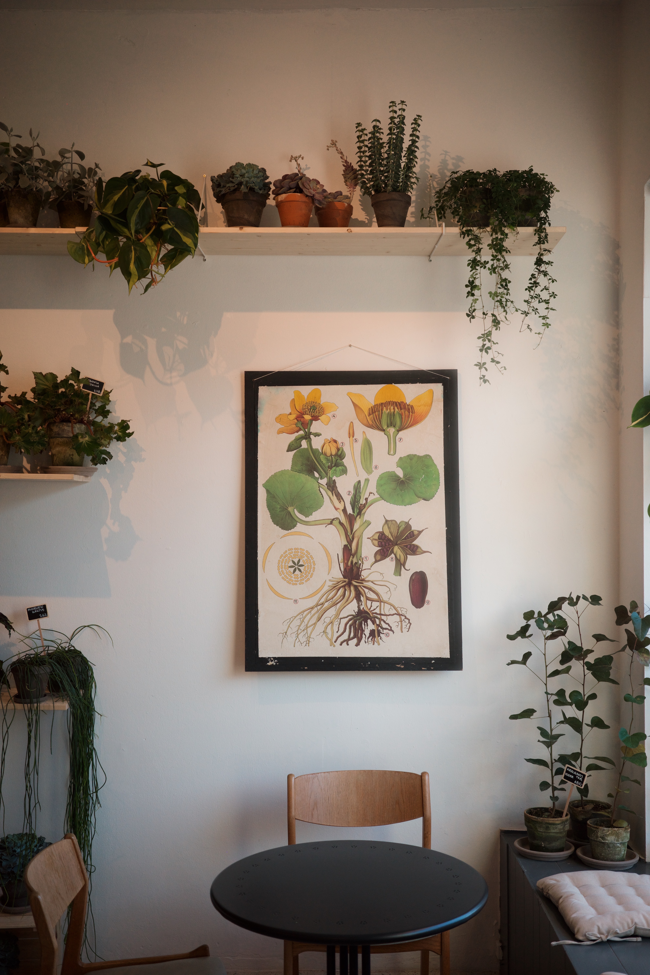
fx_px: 1083
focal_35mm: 40
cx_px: 325
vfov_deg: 48.5
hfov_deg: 33.4
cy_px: 488
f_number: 2.8
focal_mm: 26
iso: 500
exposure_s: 1/250
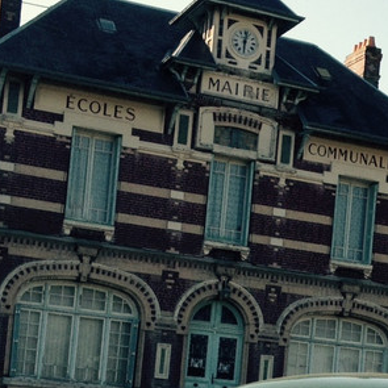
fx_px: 1420
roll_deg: -4.0
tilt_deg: +3.4
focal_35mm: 112
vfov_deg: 15.3
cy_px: 368
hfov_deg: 15.3
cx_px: 379
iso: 50
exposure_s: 1/1004
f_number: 2.4
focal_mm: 4.28
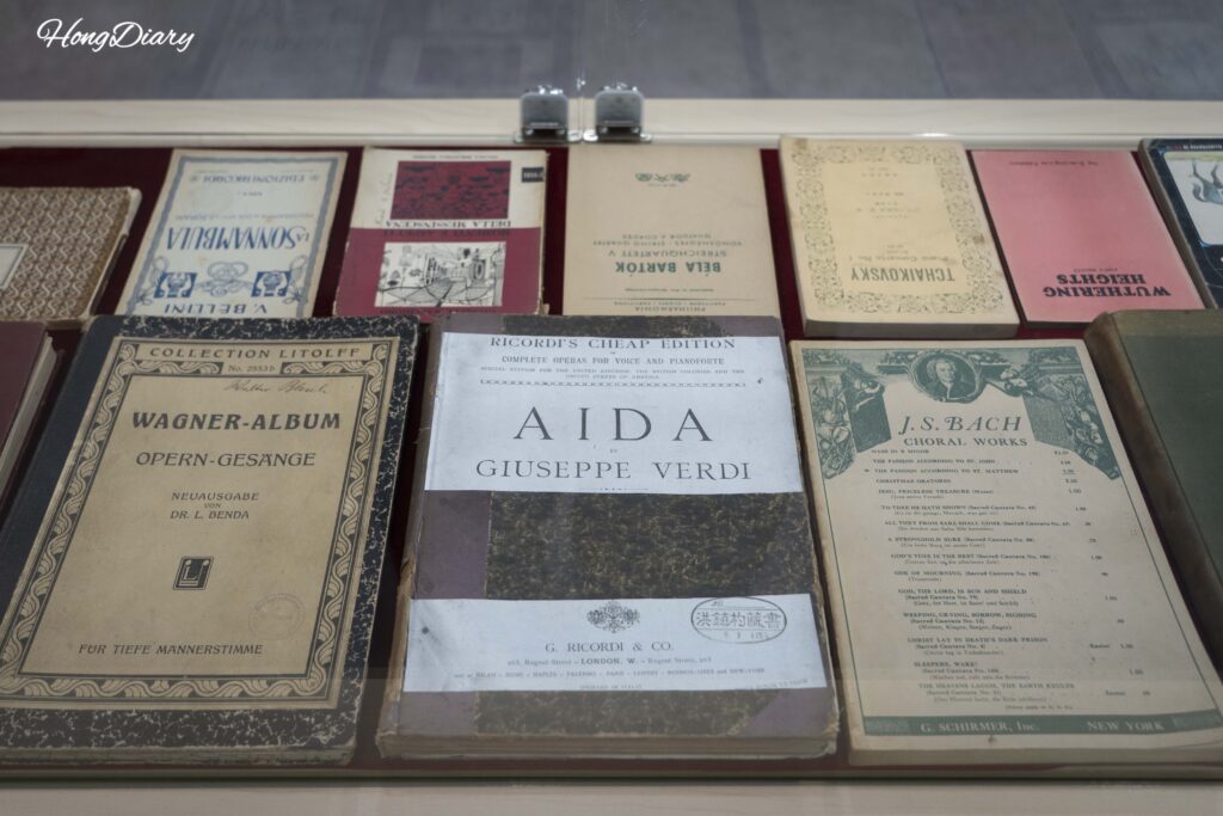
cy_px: 408
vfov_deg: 36.0
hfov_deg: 51.9
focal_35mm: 37
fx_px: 1257
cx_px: 612
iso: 800
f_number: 5
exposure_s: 1/160
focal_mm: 37
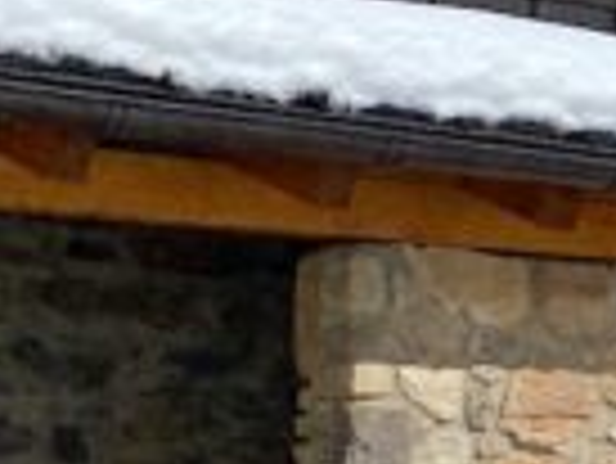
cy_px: 455
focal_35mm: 152
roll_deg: +1.5
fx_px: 2707
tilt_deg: +3.6
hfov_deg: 10.0
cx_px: 1794
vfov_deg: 9.7
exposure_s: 1/8197
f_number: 1.8
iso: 32
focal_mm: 4.25
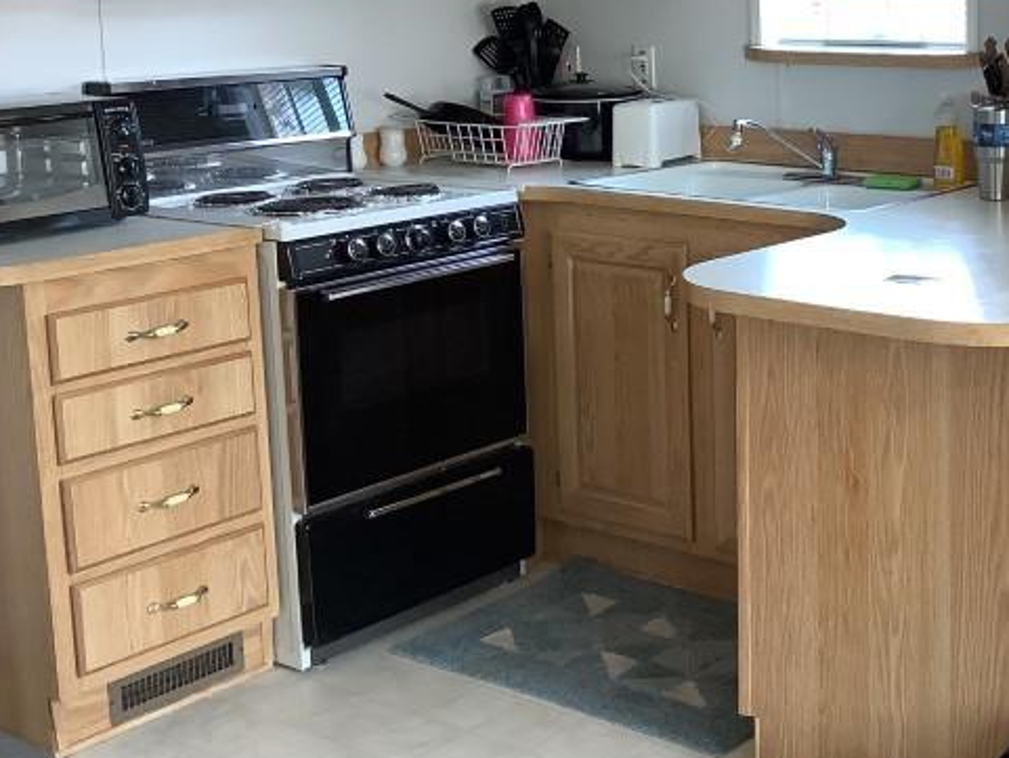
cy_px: 185
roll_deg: +0.1
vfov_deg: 26.2
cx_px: 872
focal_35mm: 55
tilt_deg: -8.8
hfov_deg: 33.4
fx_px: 1604
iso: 100
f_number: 2.4
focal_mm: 3.3
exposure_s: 1/60
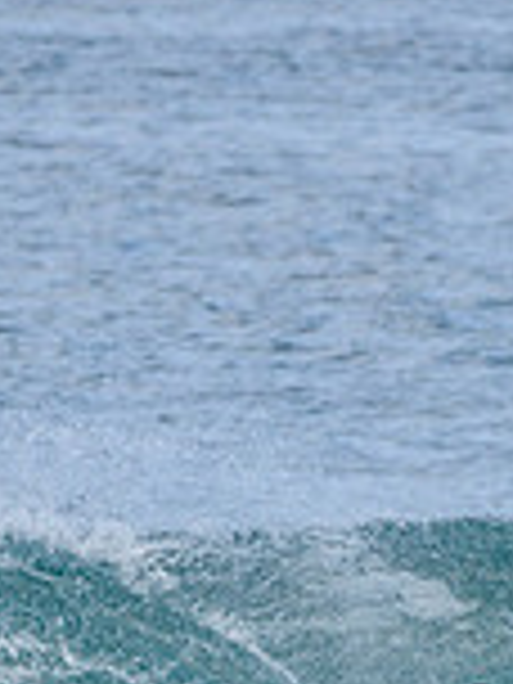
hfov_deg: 0.7
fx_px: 44479
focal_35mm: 2251
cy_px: 839
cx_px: 603
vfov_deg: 0.9
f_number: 5.6
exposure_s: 1/1250
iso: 250
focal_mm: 500
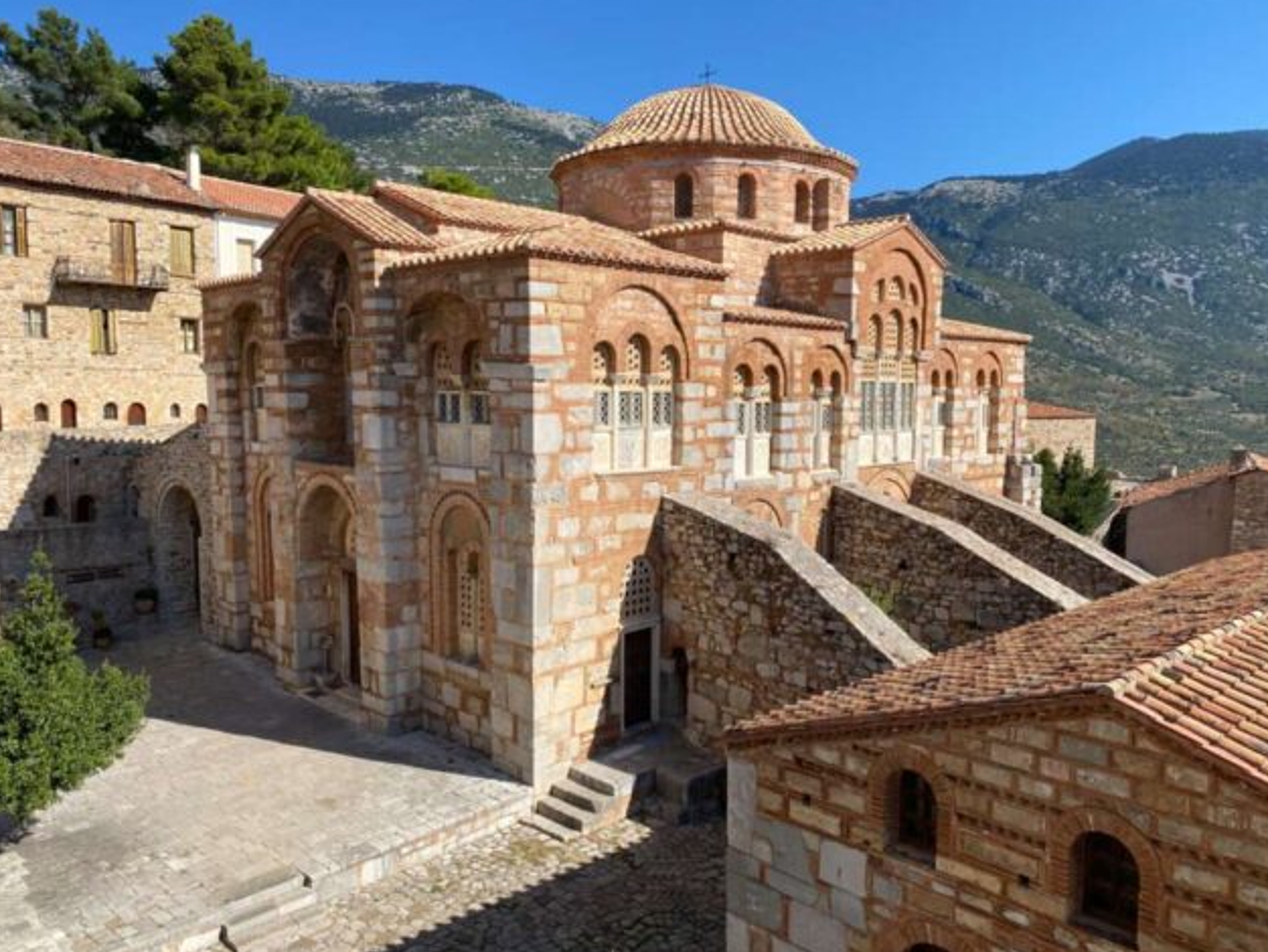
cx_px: 650
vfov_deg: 51.4
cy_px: 480
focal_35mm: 27
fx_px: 989
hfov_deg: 65.3
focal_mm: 4.25
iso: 32
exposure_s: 1/2571
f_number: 1.8
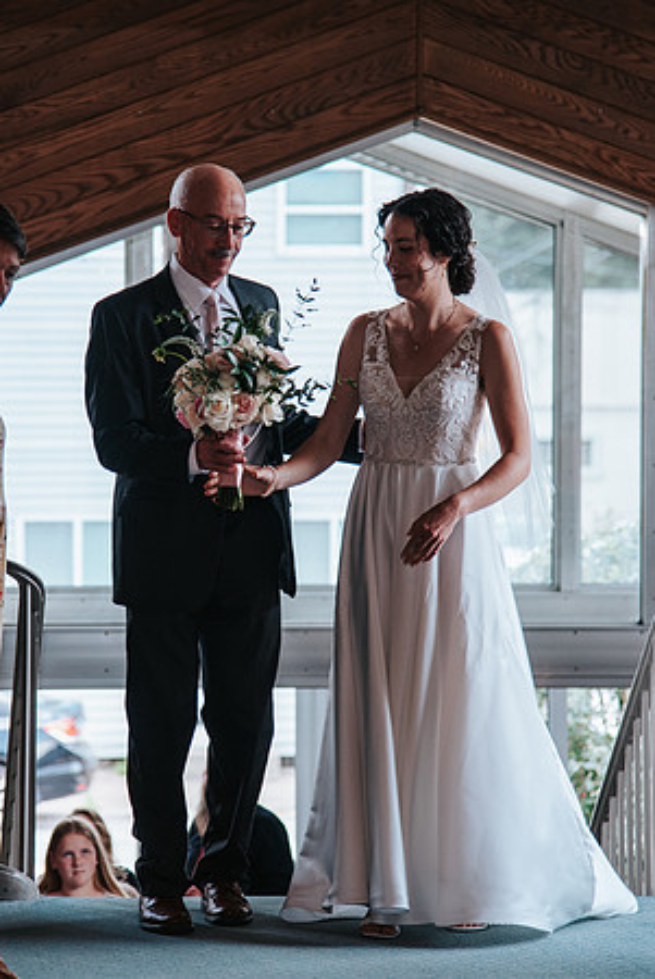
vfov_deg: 12.2
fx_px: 4565
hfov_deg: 8.2
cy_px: 446
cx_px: 241
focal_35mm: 168
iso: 360
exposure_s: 1/200
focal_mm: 100
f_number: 4
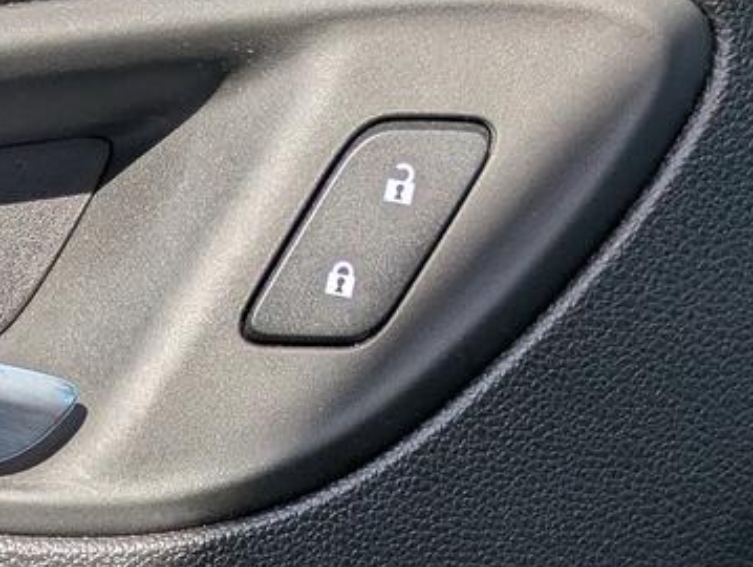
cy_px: 794
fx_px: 1938
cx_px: -89
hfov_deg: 20.9
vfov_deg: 15.6
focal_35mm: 89
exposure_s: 1/1001
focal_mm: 5.43
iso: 45
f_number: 1.89
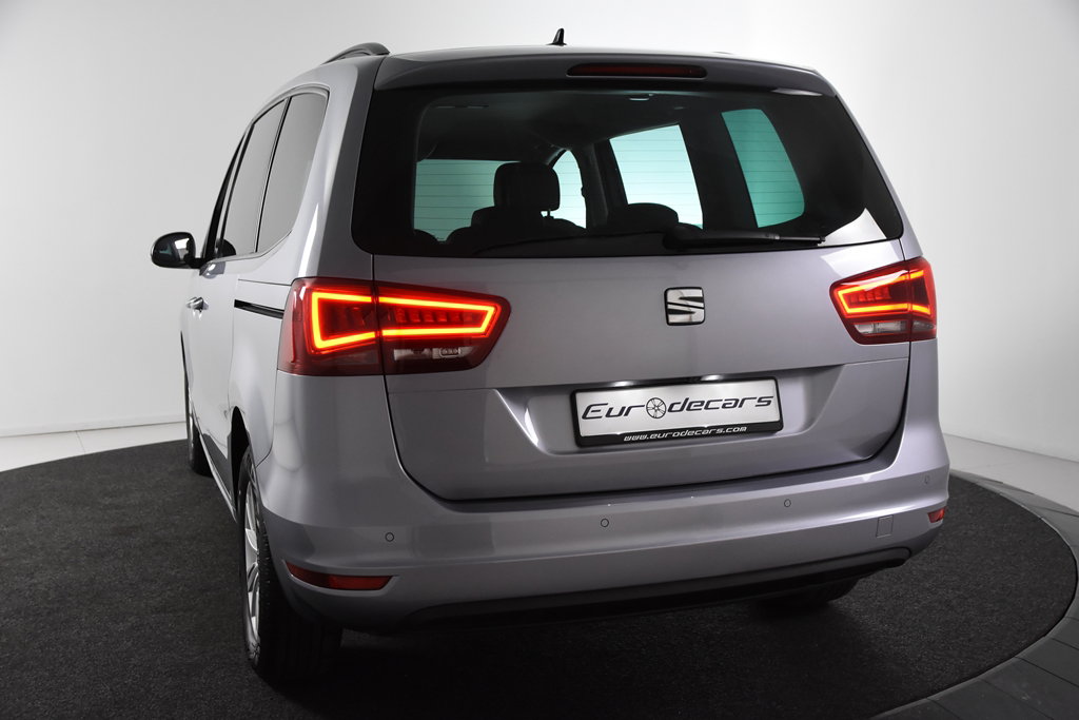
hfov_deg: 46.4
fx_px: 1259
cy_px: 360
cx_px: 540
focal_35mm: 42
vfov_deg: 31.9
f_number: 5
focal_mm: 28
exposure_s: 1/100
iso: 1600
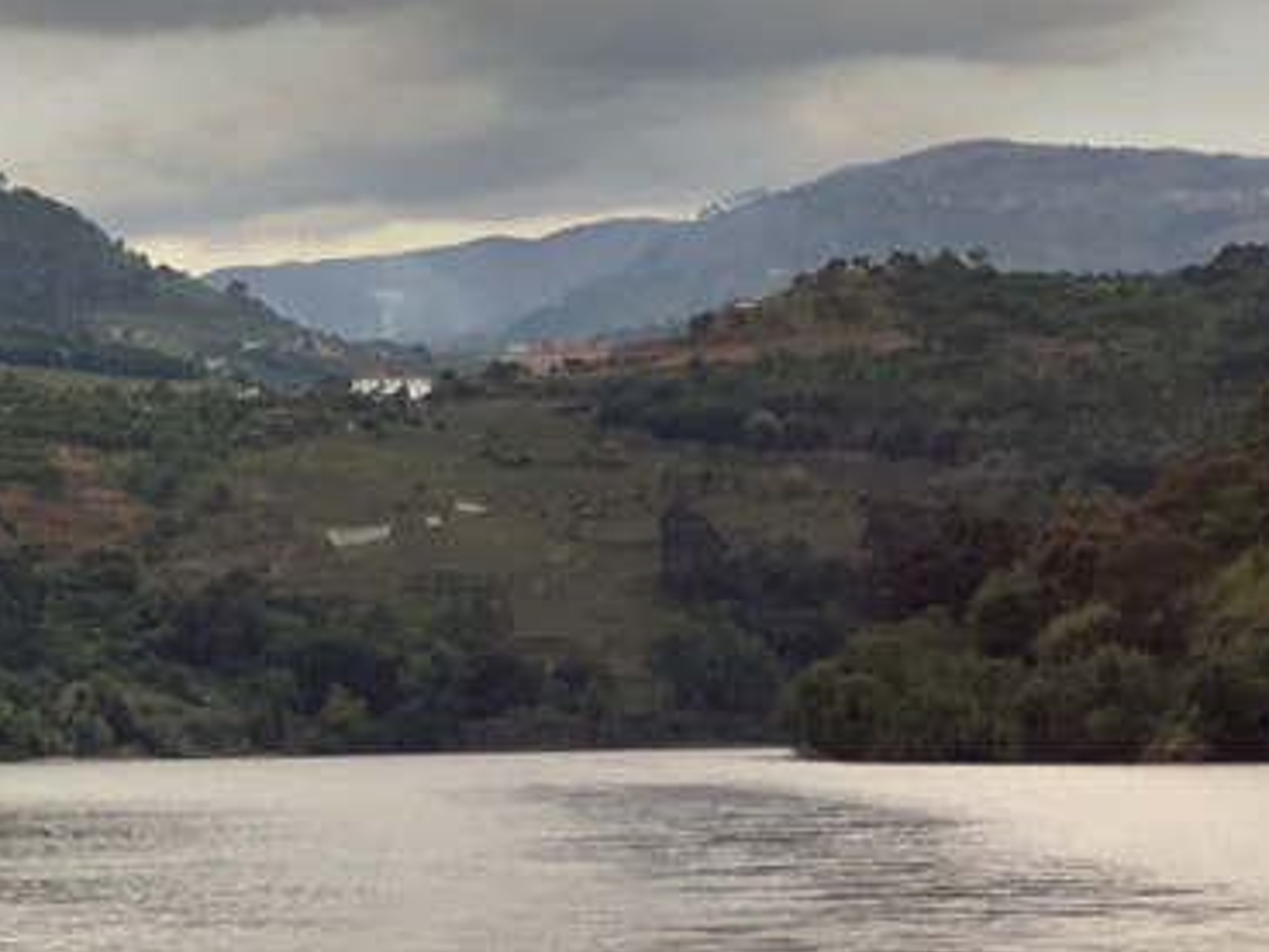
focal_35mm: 126
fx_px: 4619
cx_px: -1114
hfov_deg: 13.7
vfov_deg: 11.6
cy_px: -145
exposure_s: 1/538
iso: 25
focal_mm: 4.15
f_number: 2.2
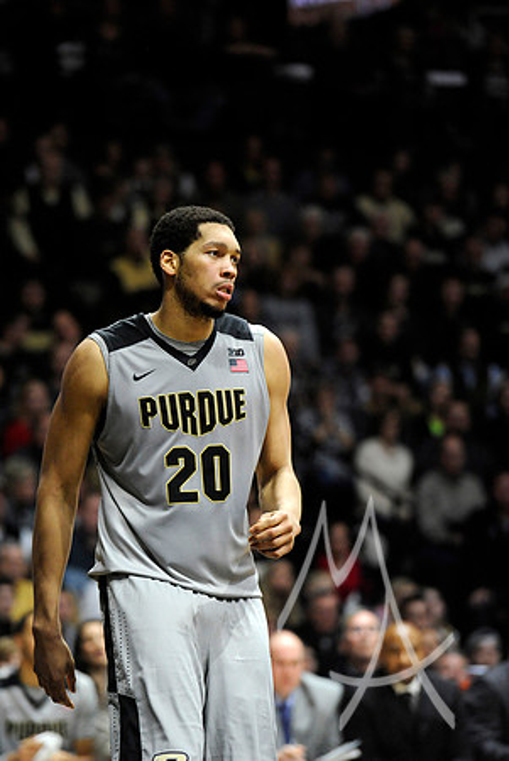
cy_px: 380
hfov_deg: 6.9
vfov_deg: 10.3
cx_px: 254
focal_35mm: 200
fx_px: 4232
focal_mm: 200
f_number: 3.5
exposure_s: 1/1000
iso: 4000
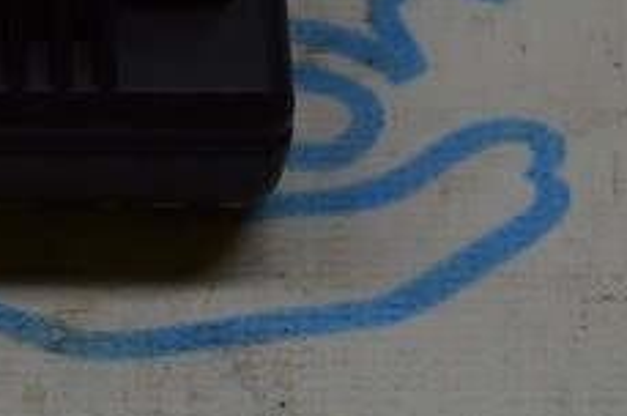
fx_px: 3152
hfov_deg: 11.3
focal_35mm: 181
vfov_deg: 7.5
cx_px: 22
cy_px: 316
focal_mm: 27
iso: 180
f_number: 5.6
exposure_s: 1/60
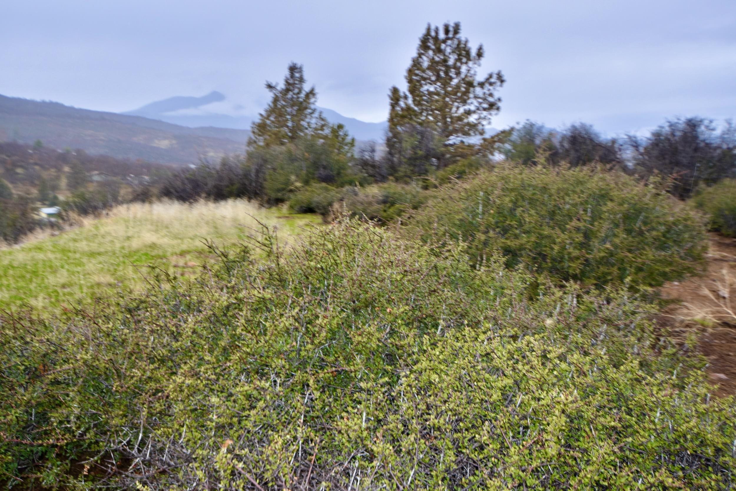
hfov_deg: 53.1
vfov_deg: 36.9
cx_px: 368
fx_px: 736
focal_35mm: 36
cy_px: 246
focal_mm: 24
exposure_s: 1/125
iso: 140
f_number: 5.6
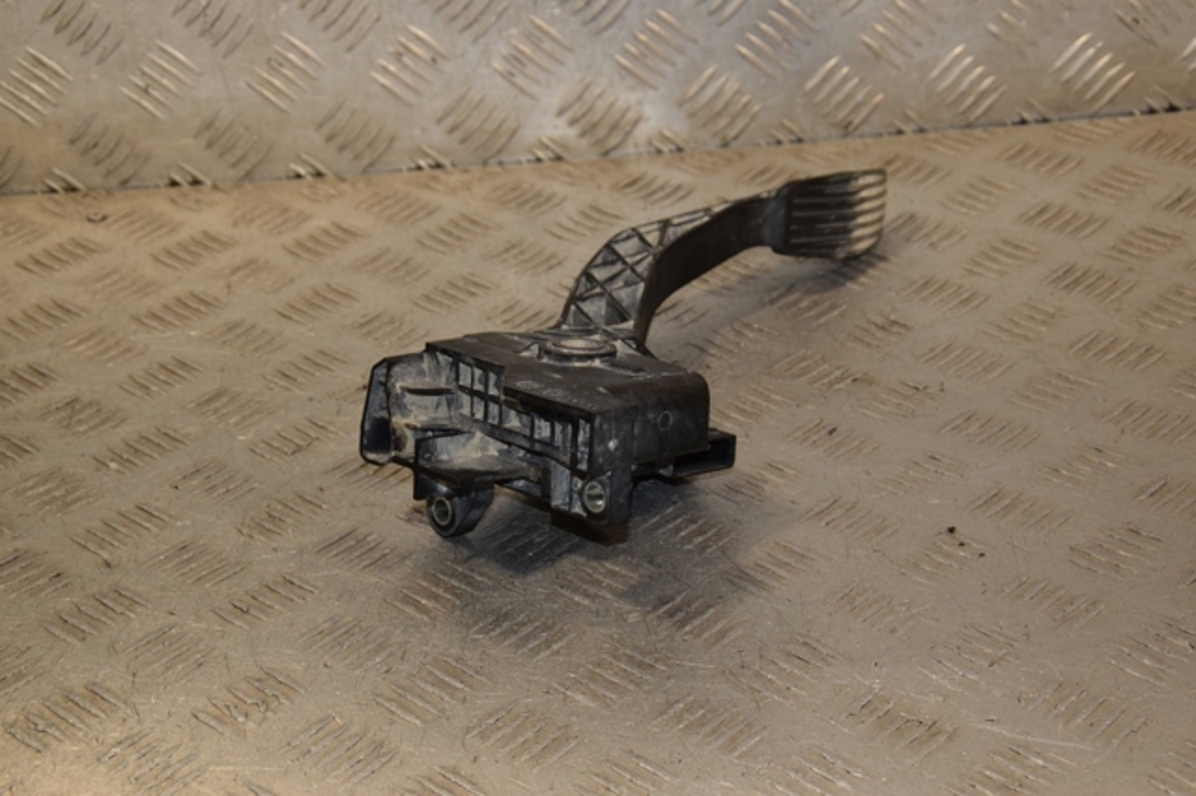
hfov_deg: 27.0
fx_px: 2490
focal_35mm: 75
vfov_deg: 18.2
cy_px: 398
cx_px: 598
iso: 800
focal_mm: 50
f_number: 7.1
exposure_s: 1/200
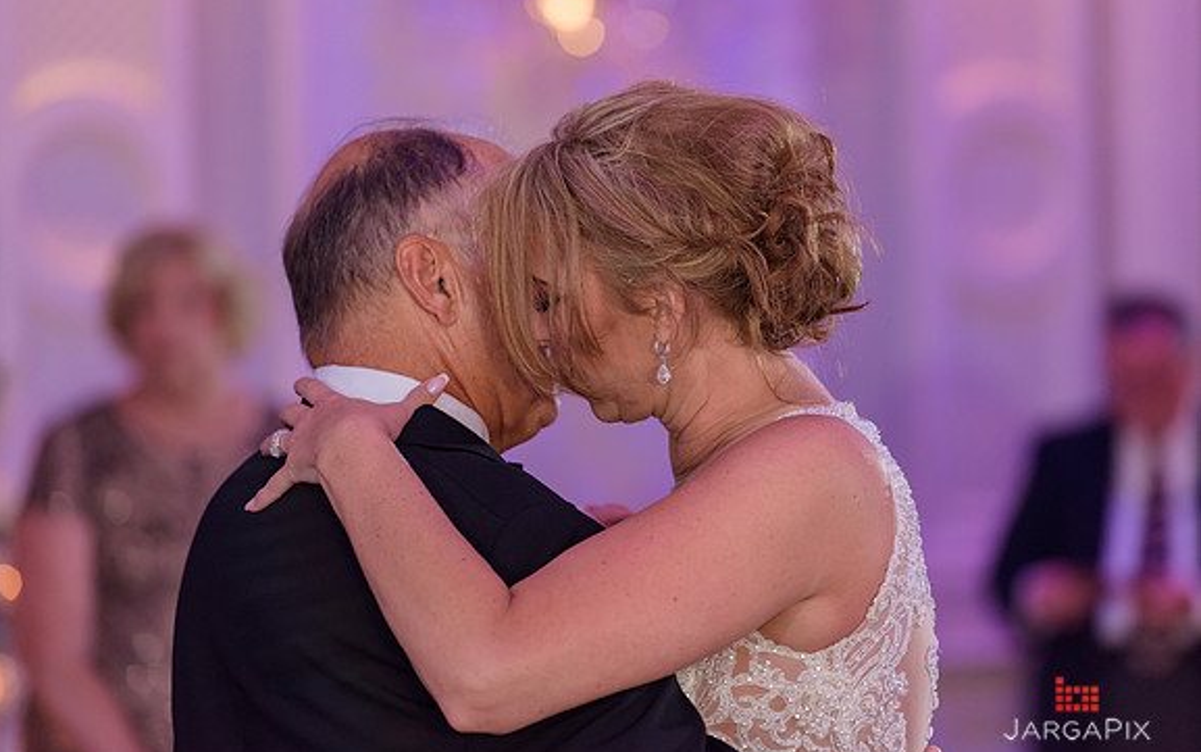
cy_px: 382
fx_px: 6712
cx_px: 599
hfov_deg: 10.2
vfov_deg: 6.4
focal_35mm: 205
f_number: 3.2
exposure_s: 1/125
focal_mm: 200
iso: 1600
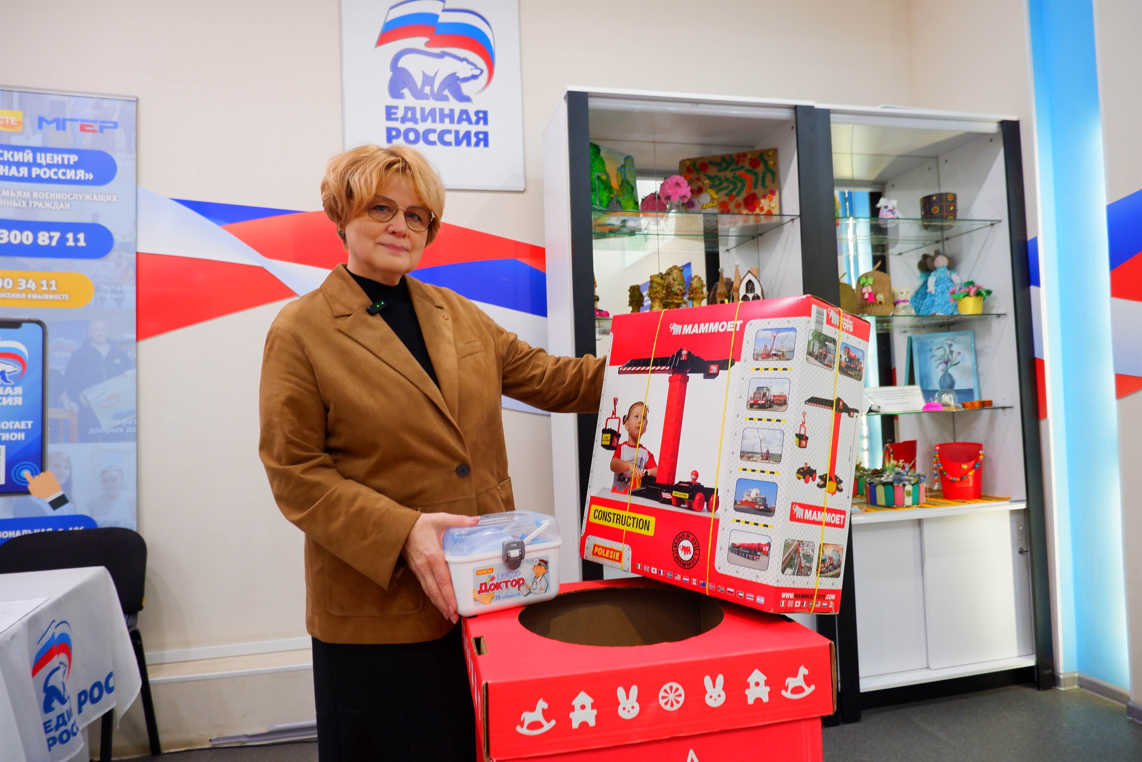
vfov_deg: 55.1
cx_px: 571
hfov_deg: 76.1
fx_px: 730
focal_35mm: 23
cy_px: 381
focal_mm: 15
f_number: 3.5
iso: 800
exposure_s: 1/34
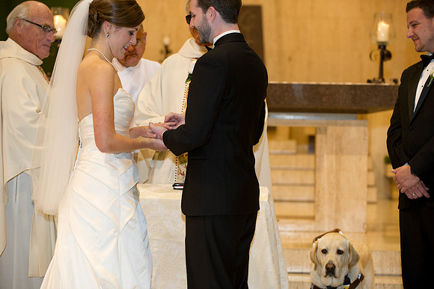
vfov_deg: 11.8
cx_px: 217
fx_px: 1398
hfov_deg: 17.7
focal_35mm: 116
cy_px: 144
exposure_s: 1/60
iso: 1250
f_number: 3.5
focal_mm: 116
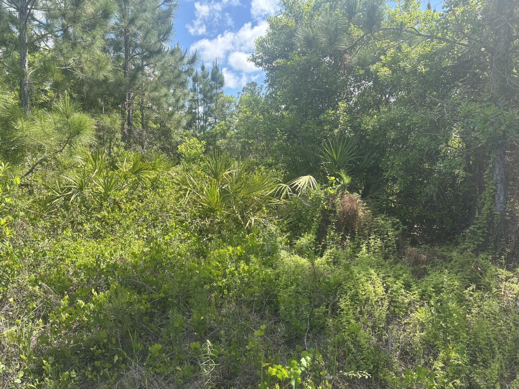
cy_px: 194
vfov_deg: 53.1
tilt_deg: -2.4
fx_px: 390
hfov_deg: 67.3
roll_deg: +0.4
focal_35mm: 26
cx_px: 260
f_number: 1.6
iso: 50
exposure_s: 1/910
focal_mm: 5.96
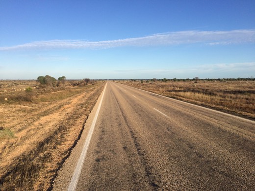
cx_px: 128
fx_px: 214
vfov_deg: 48.2
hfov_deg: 61.7
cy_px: 96
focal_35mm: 29
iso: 32
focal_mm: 4.15
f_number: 2.2
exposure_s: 1/1786
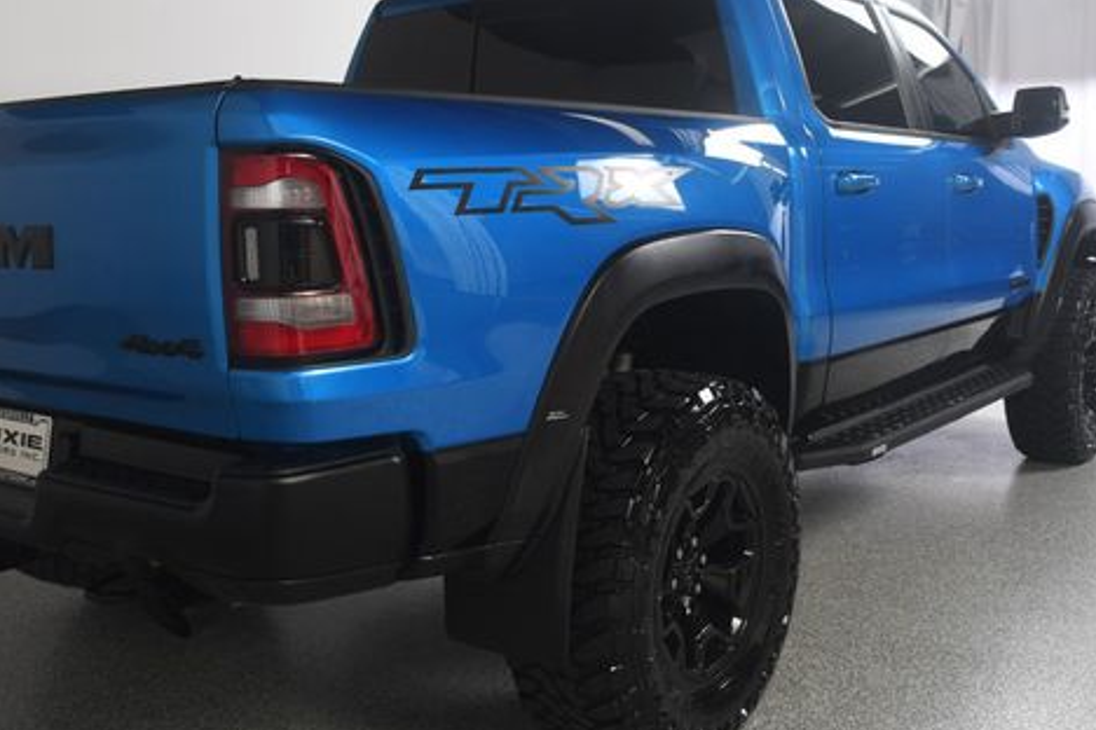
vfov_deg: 32.6
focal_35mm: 41
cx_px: 485
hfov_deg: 47.3
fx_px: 1248
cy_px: 309
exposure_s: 1/160
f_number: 7.1
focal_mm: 20
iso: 100
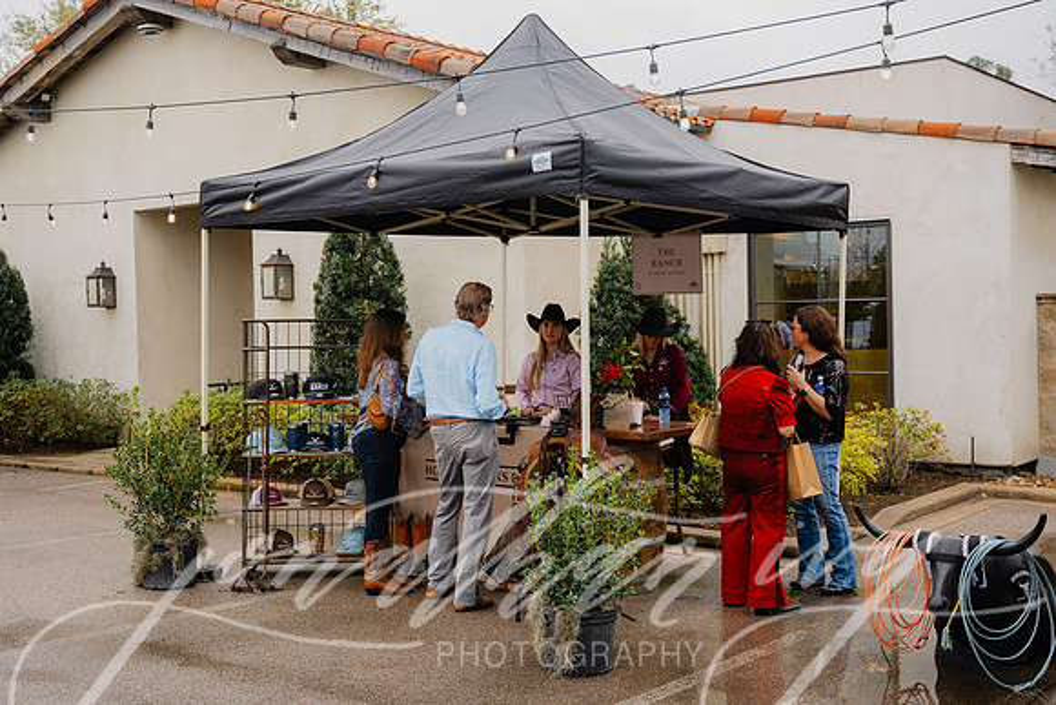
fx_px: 1262
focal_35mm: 43
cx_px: 528
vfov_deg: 31.2
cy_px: 352
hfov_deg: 45.4
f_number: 4.5
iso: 180
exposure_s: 1/160
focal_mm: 43
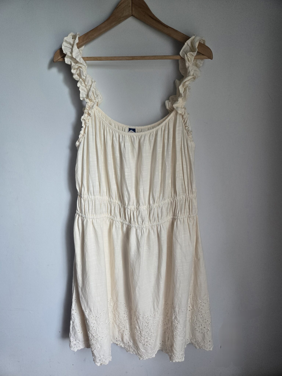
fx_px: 250
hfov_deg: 58.9
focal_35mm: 23
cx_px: 141
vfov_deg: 73.9
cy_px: 188
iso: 200
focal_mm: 5.4
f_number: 1.8
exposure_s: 1/120
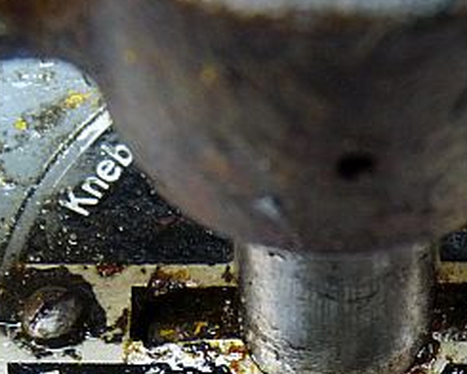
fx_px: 1189
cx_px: 311
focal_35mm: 86
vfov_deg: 16.8
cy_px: 498
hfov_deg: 22.1
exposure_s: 1/30
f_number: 2.8
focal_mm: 4.8
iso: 250
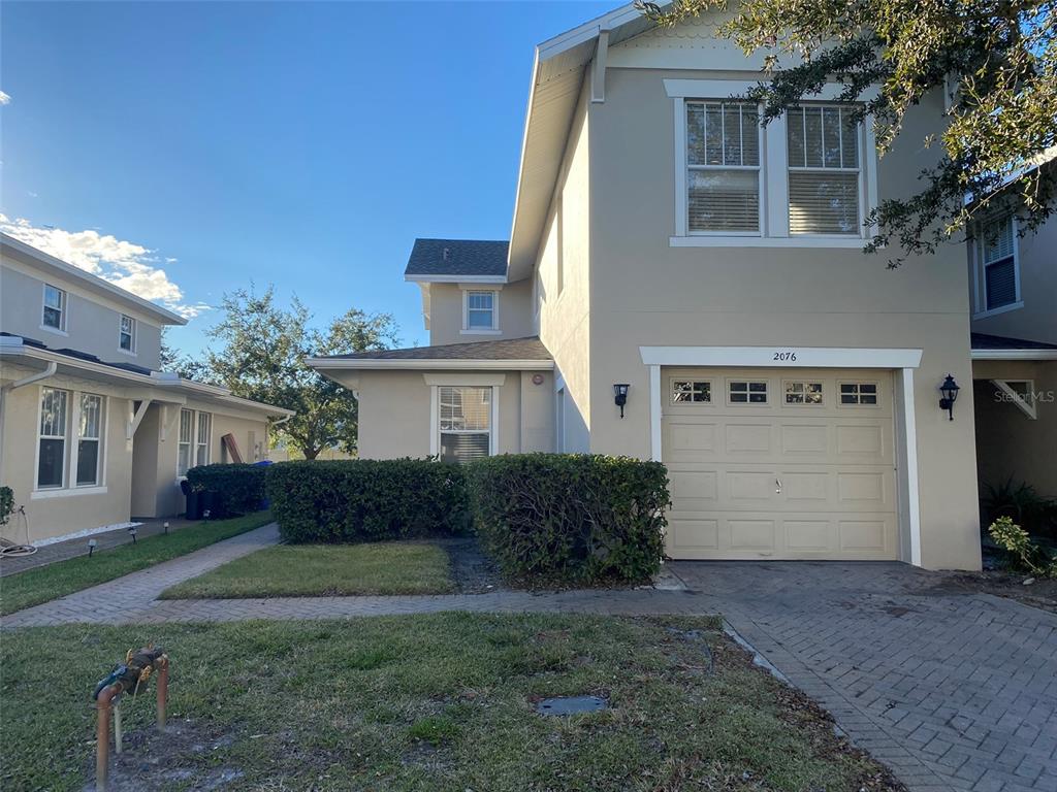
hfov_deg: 67.3
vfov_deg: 53.1
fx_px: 794
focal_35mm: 26
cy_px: 396
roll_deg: +0.6
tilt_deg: +4.0
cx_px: 528
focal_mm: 4.25
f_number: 1.8
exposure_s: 1/1565
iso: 32
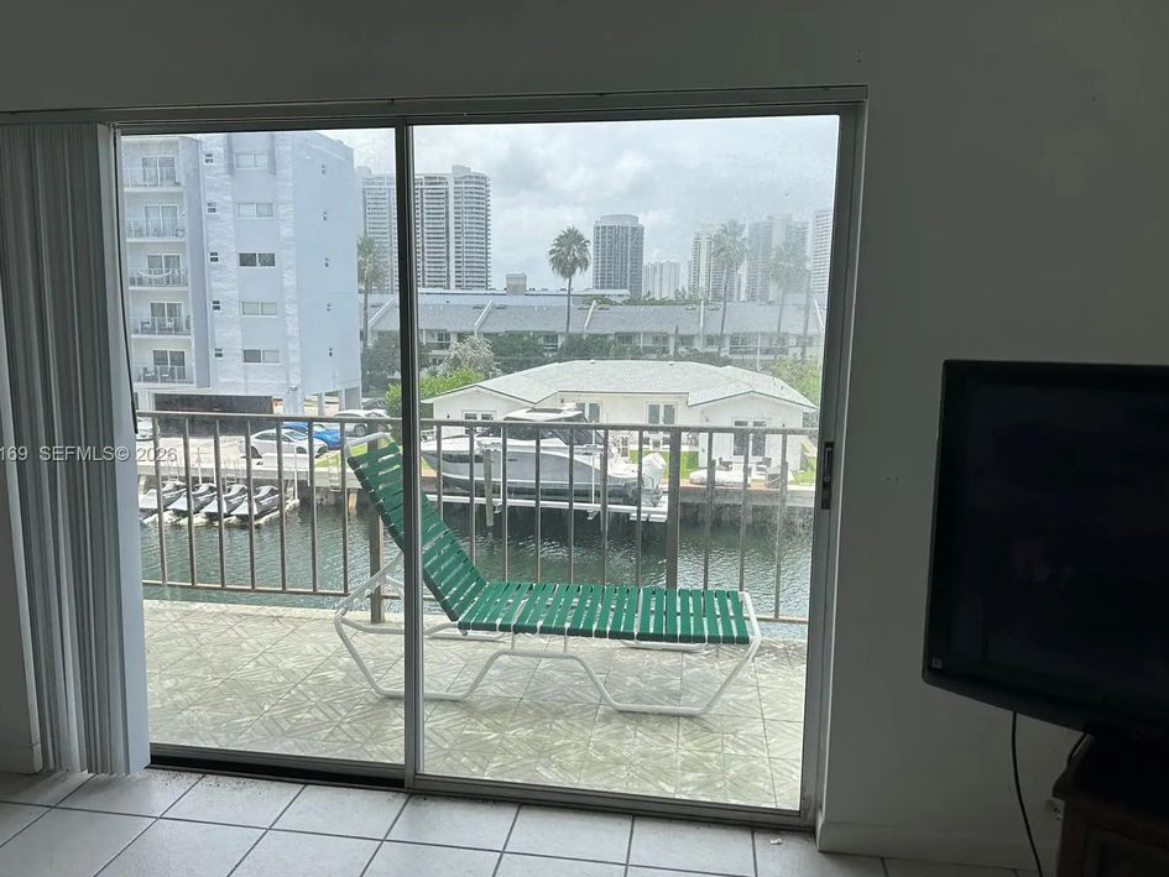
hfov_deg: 67.3
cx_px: 563
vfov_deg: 53.1
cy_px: 455
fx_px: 878
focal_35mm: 26
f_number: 1.78
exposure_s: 1/2469
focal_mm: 6.86
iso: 80
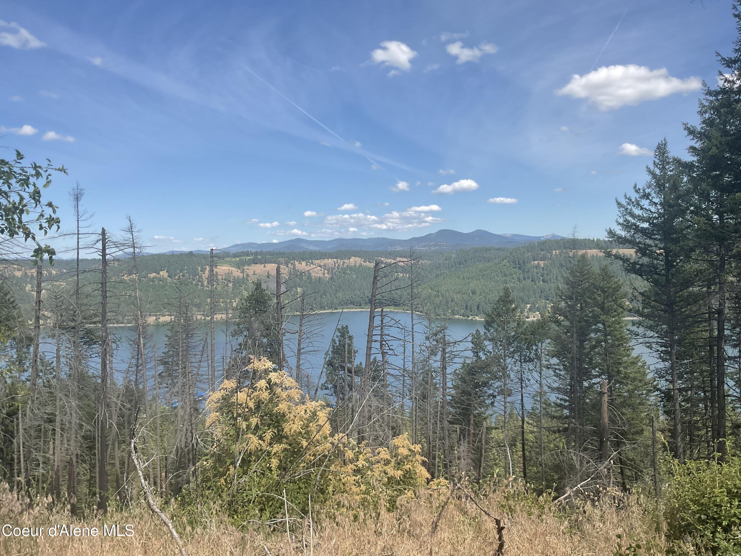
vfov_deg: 48.2
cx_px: 370
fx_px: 621
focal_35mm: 29
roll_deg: -1.3
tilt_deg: -0.7
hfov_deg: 61.7
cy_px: 278
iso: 16
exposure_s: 1/1730
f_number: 1.8
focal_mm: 3
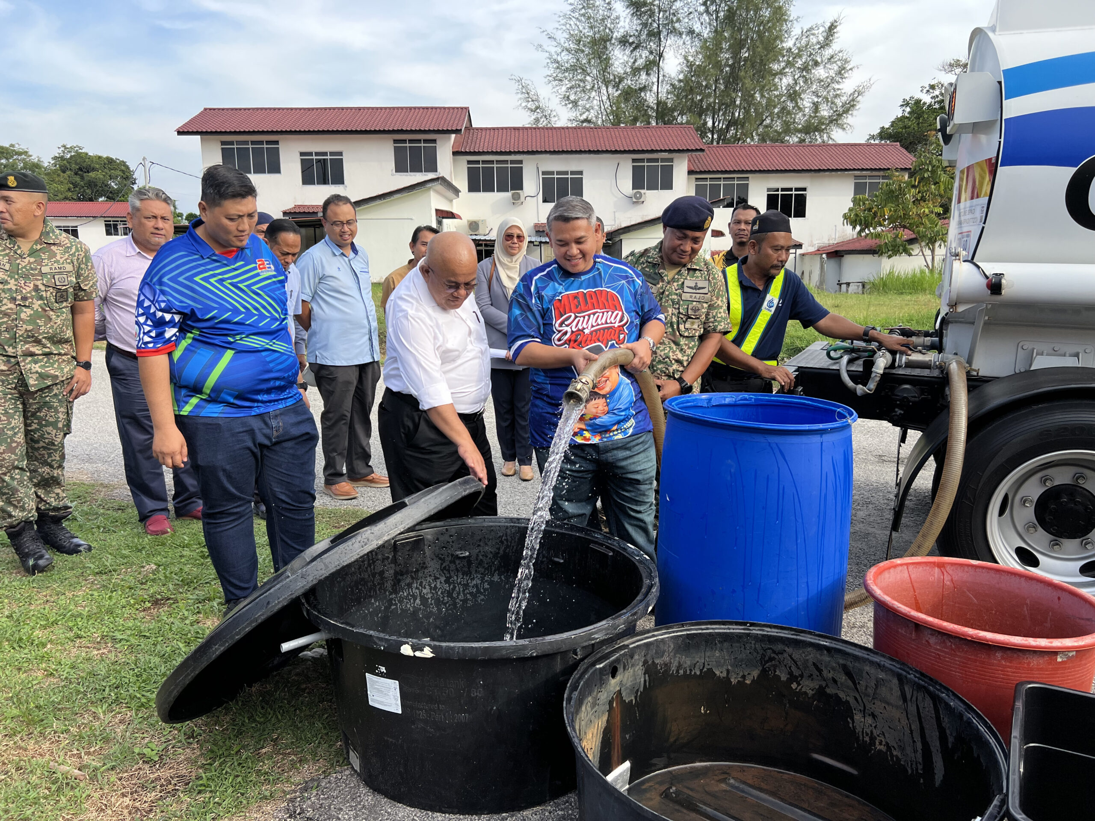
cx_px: 548
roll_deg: +0.9
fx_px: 822
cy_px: 410
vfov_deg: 53.1
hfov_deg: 67.3
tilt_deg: -9.9
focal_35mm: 26
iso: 50
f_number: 1.5
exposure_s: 1/965
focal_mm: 5.7
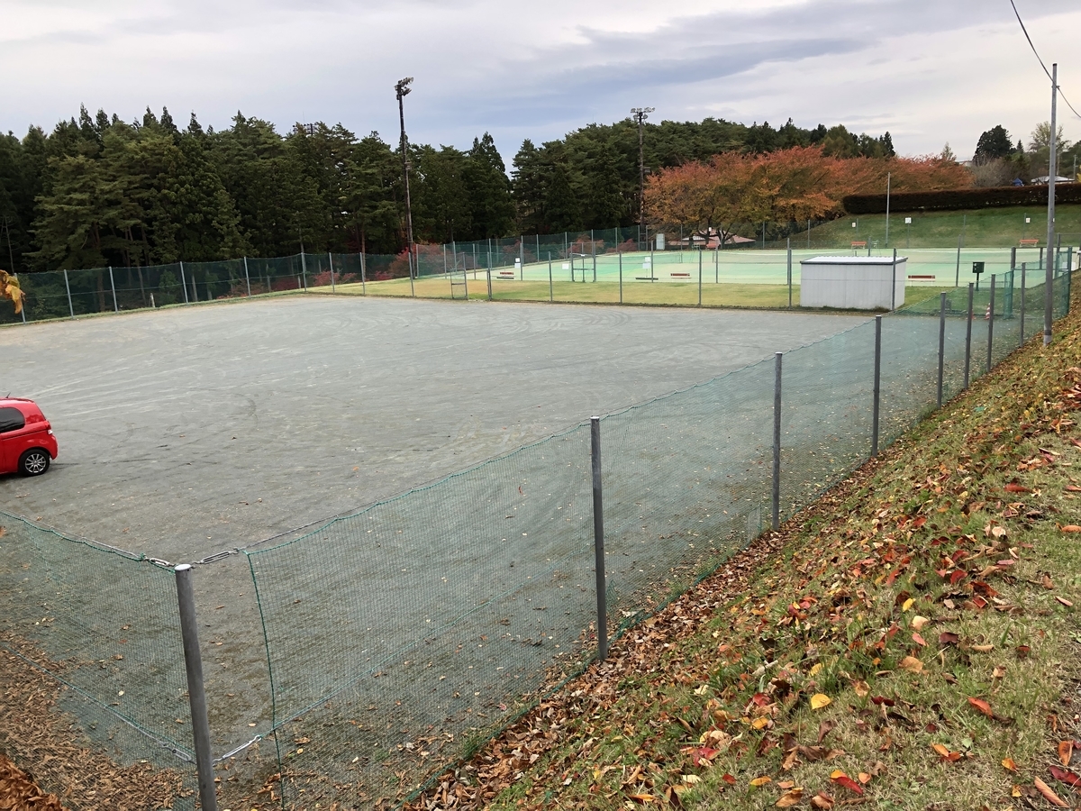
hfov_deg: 63.4
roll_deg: +1.8
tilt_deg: -11.0
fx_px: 874
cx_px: 540
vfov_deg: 49.7
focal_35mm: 28
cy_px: 406
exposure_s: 1/405
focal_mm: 3.99
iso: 20
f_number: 1.8
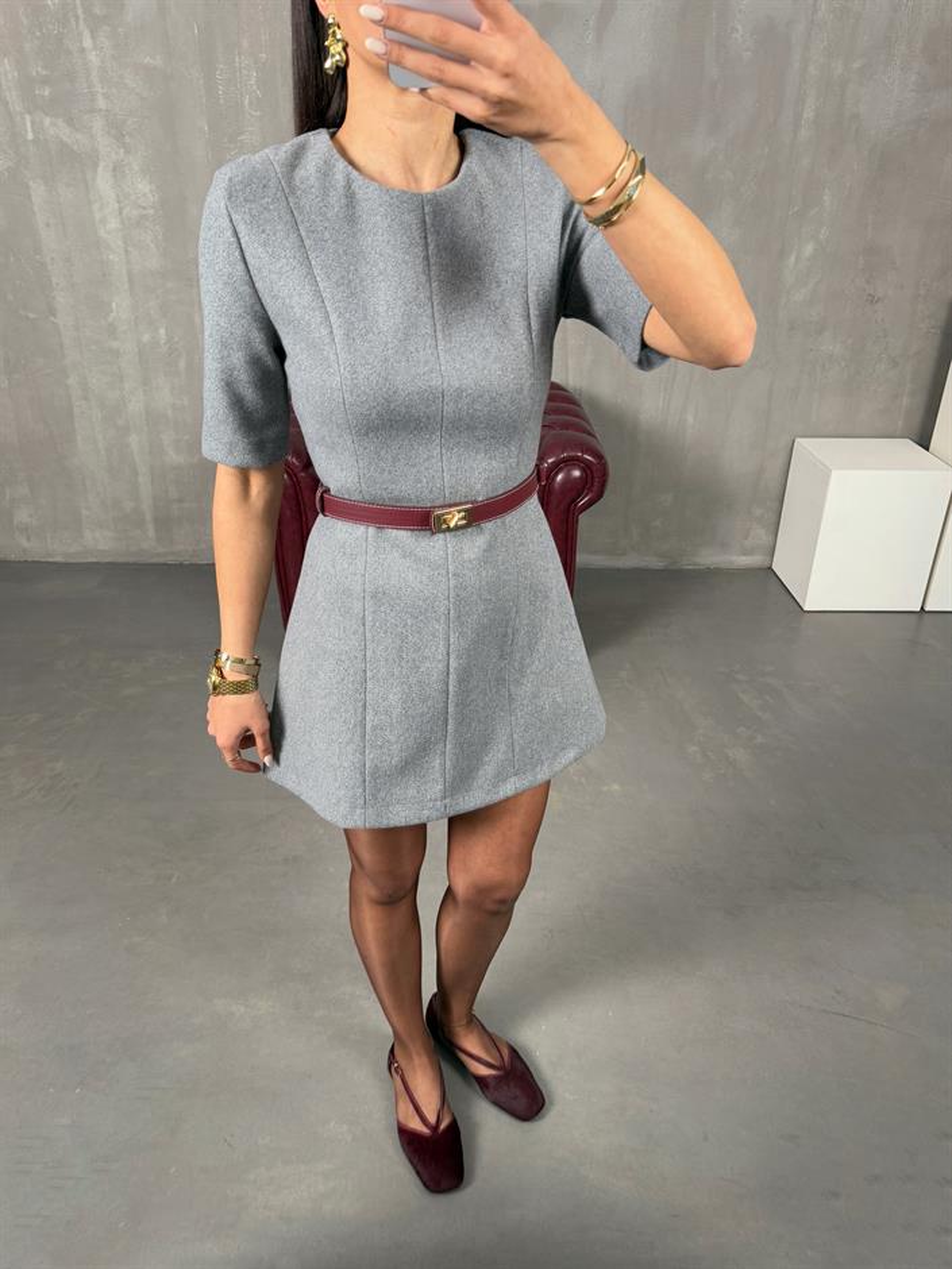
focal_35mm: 24
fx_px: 880
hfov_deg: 56.8
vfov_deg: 71.6
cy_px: 634
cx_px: 476
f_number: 1.78
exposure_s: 1/113
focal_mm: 6.76
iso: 200
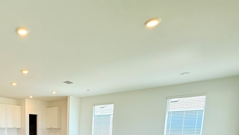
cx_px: 42
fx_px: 165
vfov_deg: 37.3
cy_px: 148
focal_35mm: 26
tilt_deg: -7.2
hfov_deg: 64.5
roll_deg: -1.0
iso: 64
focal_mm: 2.22
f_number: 2.2
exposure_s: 1/145
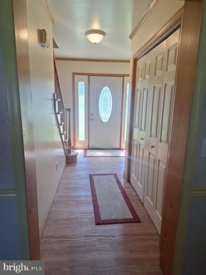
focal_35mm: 23
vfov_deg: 73.9
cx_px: 103
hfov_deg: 58.9
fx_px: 182
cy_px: 138
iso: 40
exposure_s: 1/121
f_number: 1.8
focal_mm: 5.54
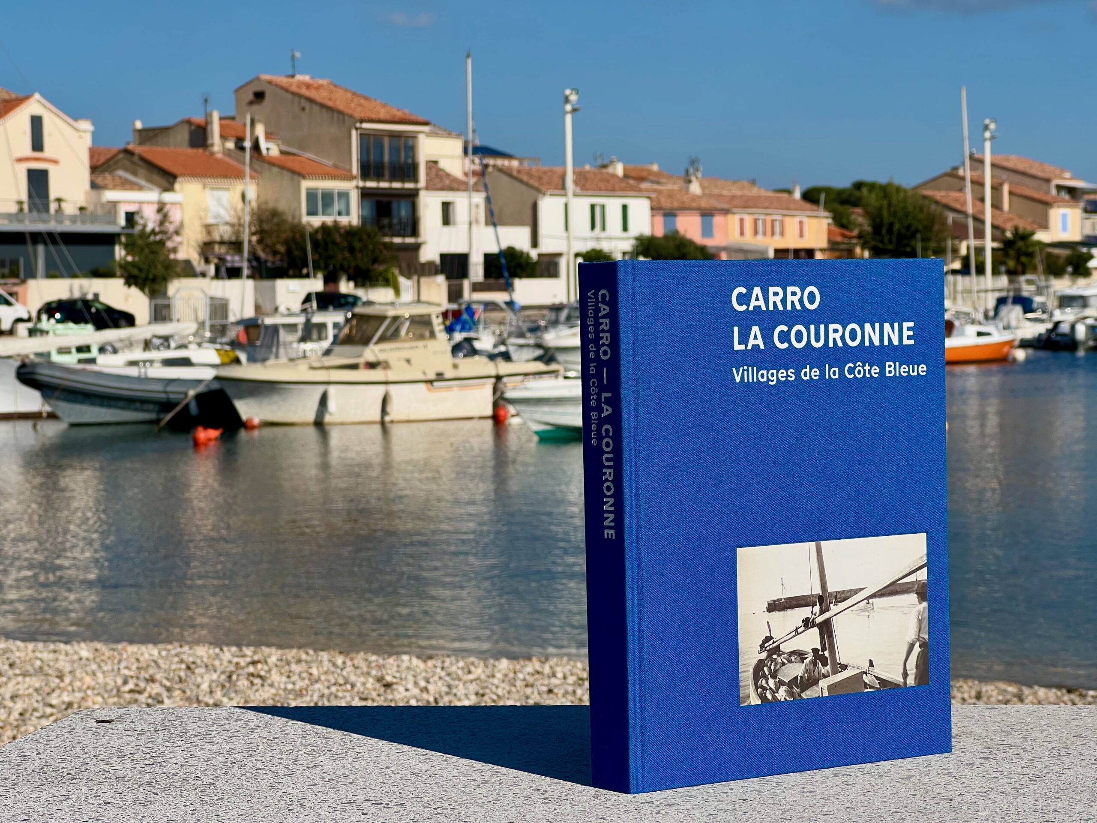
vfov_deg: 19.1
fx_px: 2440
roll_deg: +1.4
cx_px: 548
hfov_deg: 25.3
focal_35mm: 77
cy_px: 412
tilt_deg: -1.7
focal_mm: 9
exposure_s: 1/1468
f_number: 2.8
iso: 32
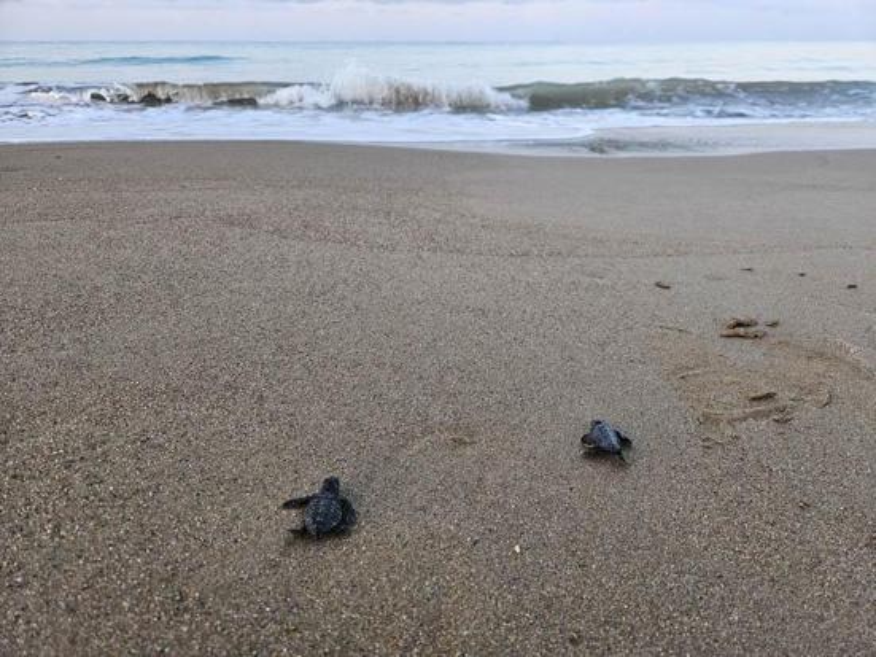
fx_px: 582
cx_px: 438
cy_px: 328
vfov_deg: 58.9
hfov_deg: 73.9
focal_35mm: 23
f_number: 1.8
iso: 40
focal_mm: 5.4
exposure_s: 1/100
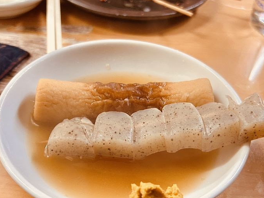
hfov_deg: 41.2
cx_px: 138
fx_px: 351
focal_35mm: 46
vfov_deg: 31.4
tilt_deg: -46.4
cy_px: 124
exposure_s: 1/50
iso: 250
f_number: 1.5
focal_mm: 5.7
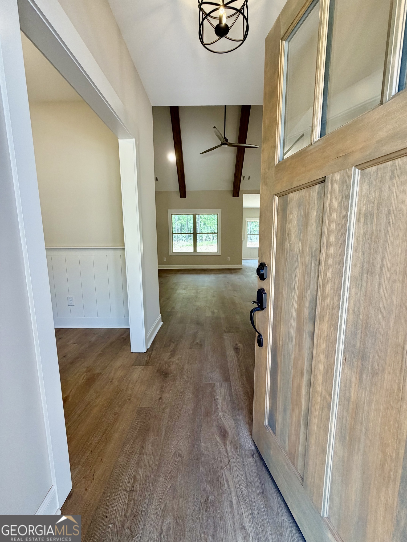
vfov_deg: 102.1
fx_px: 219
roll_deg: +0.4
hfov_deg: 85.7
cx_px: 204
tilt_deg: -8.4
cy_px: 271
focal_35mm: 14
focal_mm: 2.22
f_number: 2.2
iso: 125
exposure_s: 1/121
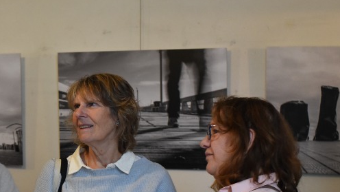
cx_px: 64
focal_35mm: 95
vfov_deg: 12.7
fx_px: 856
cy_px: 166
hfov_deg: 22.1
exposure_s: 1/250
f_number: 3.5
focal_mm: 50
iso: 4500
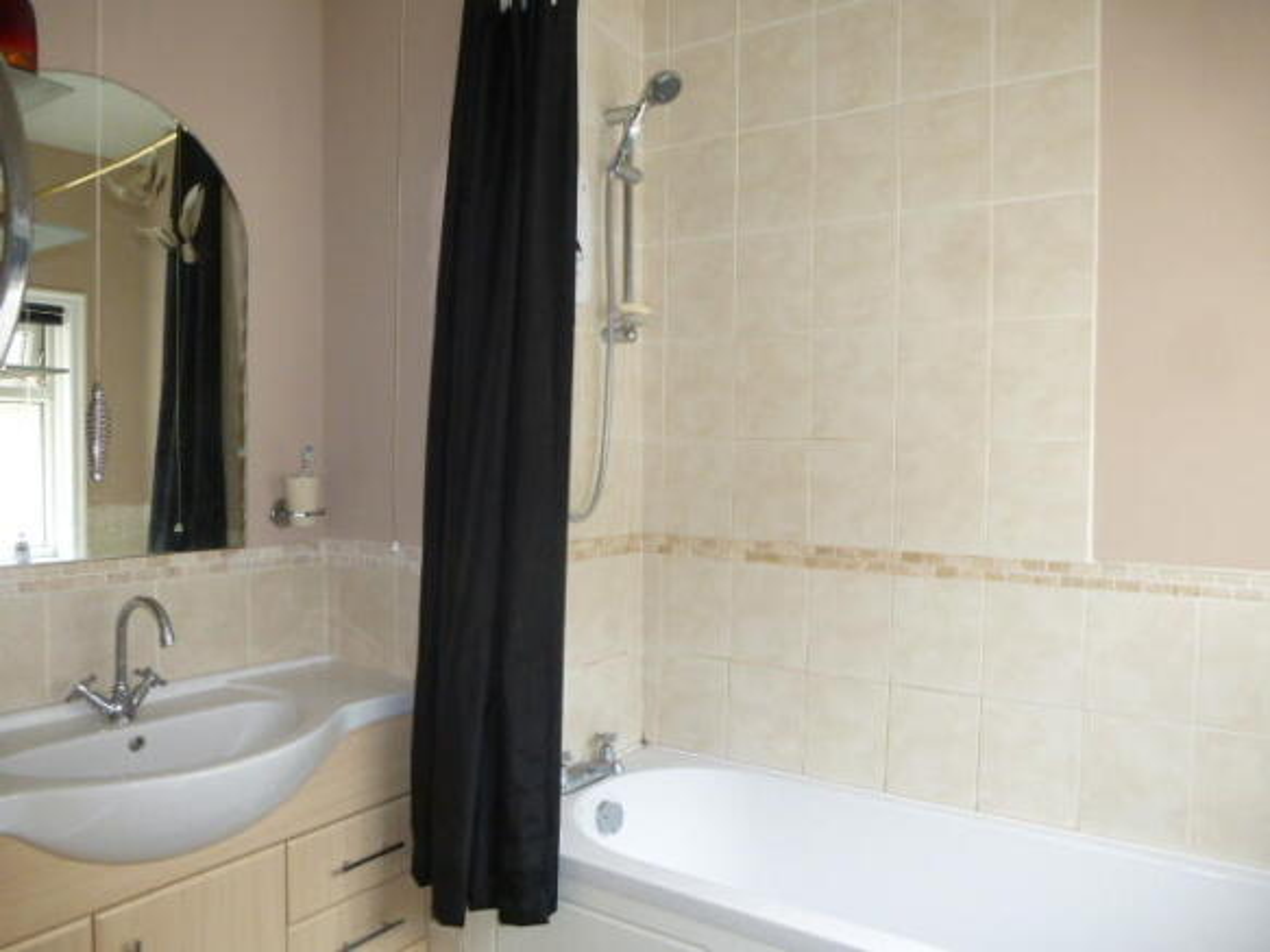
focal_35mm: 24
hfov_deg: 71.6
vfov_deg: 56.8
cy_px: 476
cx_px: 635
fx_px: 880
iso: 500
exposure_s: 1/60
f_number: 3.3
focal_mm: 4.3
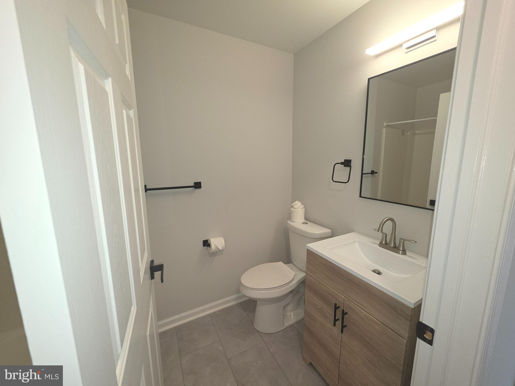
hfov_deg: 106.2
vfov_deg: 89.9
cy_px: 193
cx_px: 258
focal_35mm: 13
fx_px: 193
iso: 50
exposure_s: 1/60
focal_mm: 2.2
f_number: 1.9
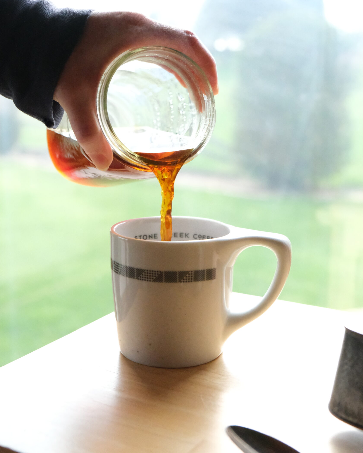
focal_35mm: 49
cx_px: 181
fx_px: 658
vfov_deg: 38.0
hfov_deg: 30.8
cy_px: 217
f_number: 3.2
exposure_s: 1/4000
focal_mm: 28.9
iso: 12800
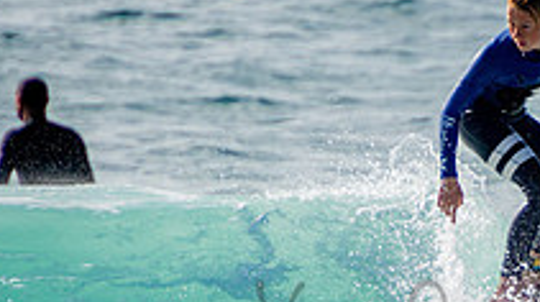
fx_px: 24765
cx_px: 520
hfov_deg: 1.2
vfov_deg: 0.7
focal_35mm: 1732
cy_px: 298
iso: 220
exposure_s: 1/2000
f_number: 5.6
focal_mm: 400
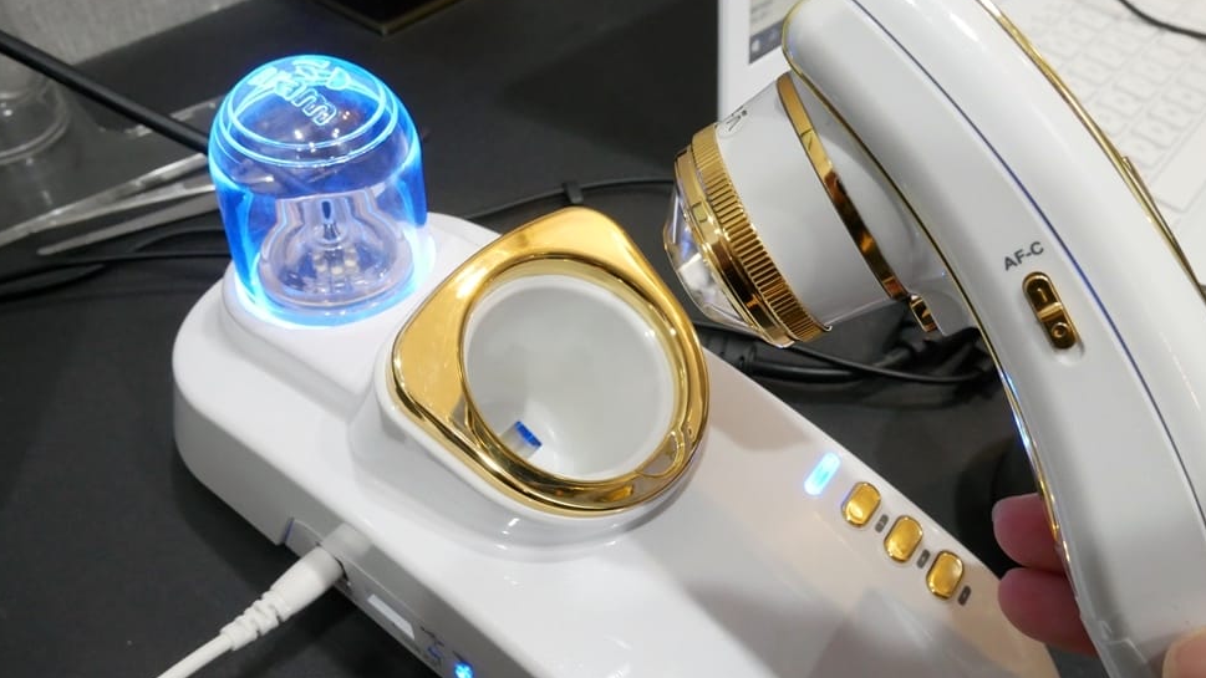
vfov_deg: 42.8
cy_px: 391
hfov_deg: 69.9
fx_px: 863
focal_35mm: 27
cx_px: 609
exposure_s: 1/25
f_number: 9
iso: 3200
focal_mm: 12
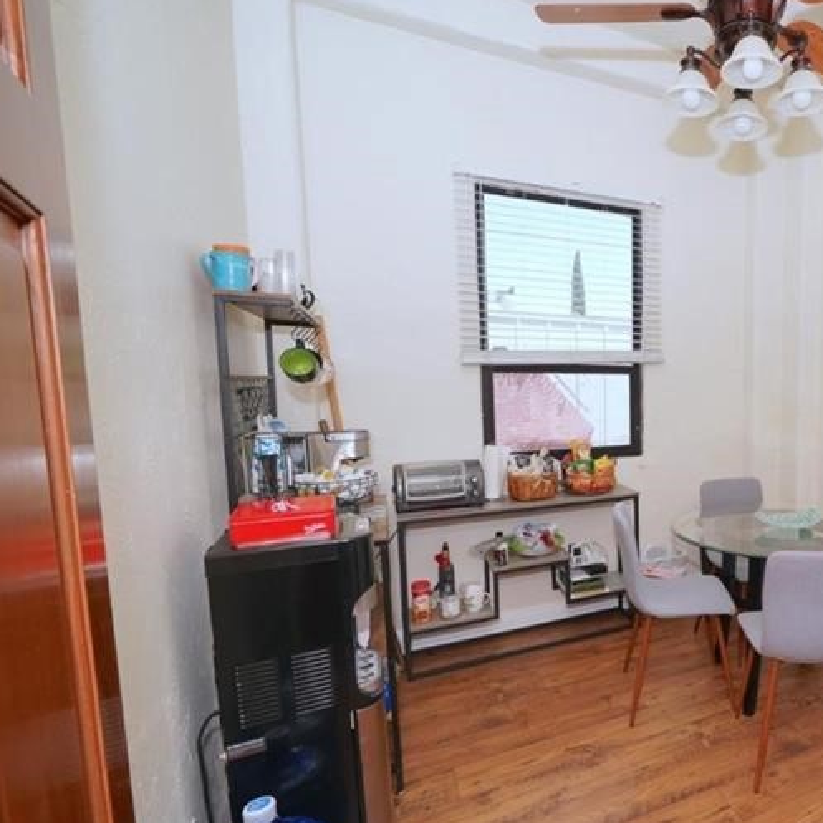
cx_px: 715
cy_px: 427
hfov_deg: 62.5
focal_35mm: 21
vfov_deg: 72.1
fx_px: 565
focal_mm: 12
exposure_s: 1/250
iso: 800
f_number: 10
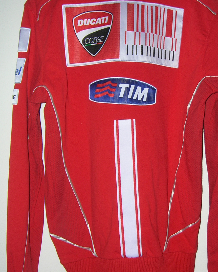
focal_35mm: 53
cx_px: 140
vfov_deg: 35.4
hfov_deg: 28.5
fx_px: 428
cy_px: 140
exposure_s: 1/60.1
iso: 50
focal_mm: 5.7
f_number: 2.9
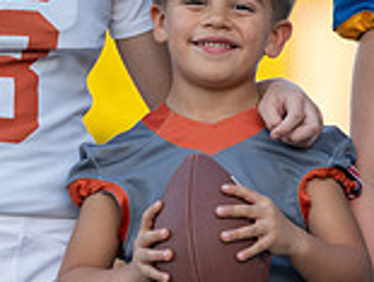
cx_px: 203
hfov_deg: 4.1
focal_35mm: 481
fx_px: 5209
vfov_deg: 3.1
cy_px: 78
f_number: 2.8
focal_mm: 134
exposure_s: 1/320
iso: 250
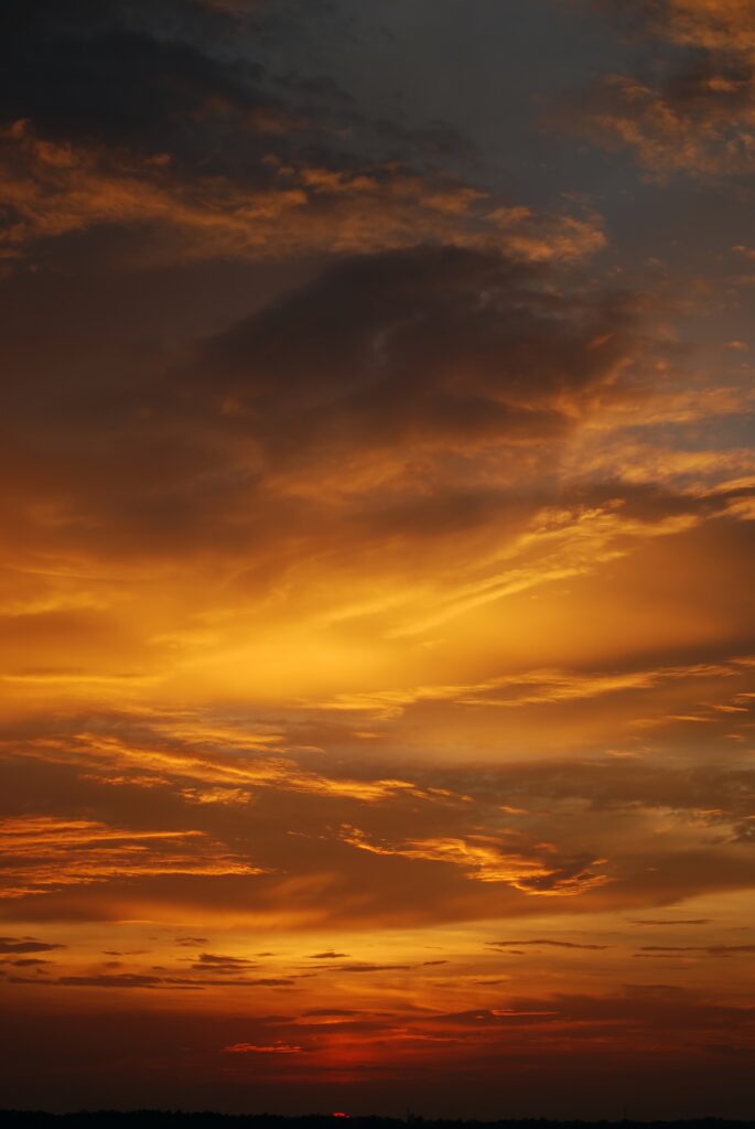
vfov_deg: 24.6
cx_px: 378
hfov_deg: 16.6
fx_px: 2589
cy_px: 564
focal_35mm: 82
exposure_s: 1/125
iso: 100
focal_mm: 55
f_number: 5.6
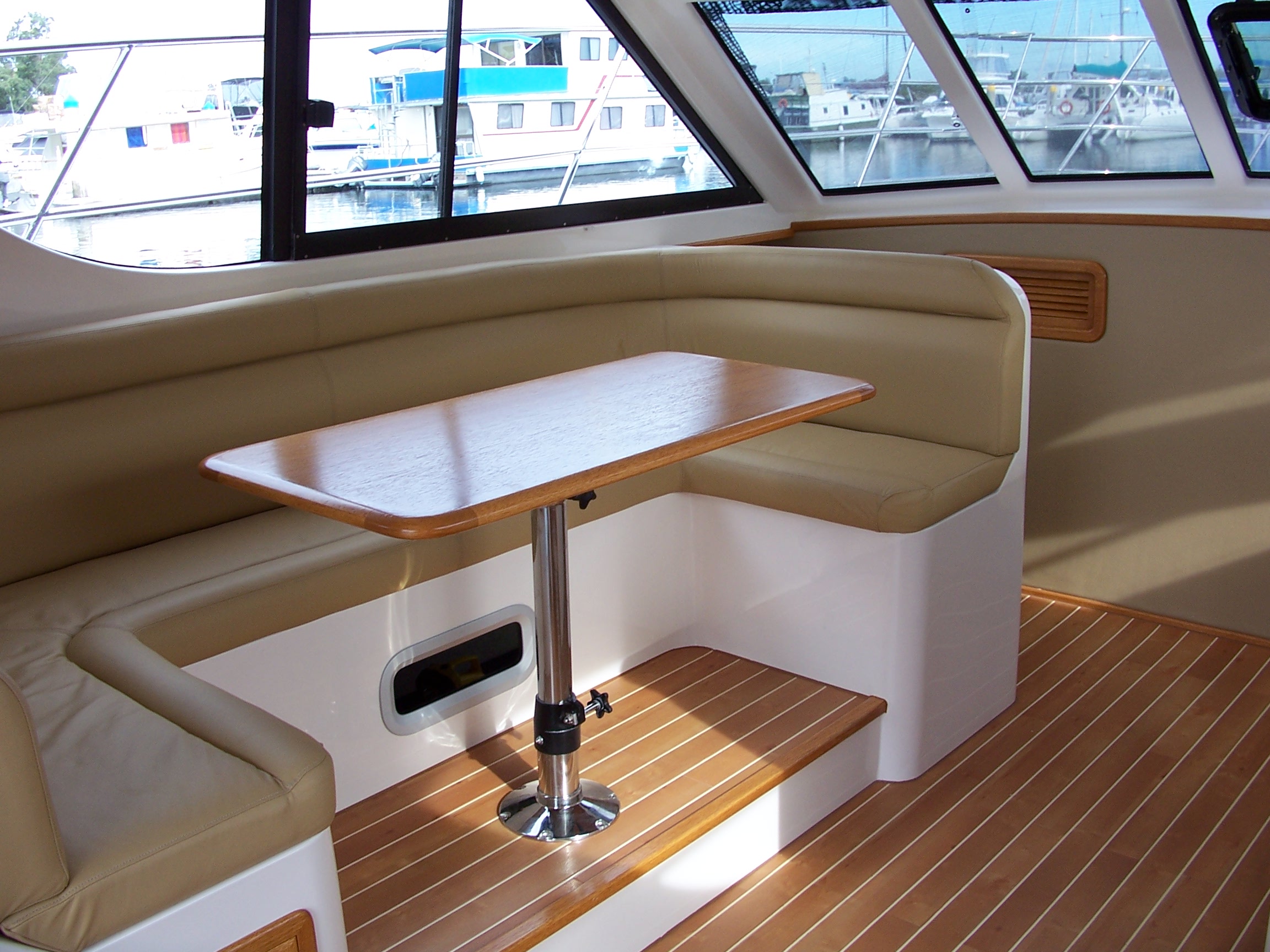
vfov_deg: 40.7
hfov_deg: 52.6
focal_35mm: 35
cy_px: 476
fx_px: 1284
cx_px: 635
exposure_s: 1/60
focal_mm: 6
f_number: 2.8
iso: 80
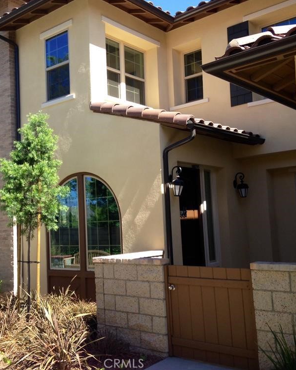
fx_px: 482
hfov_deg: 34.0
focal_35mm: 44
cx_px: 116
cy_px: 181
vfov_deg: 42.0
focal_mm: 4.12
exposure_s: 1/516
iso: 50
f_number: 2.4
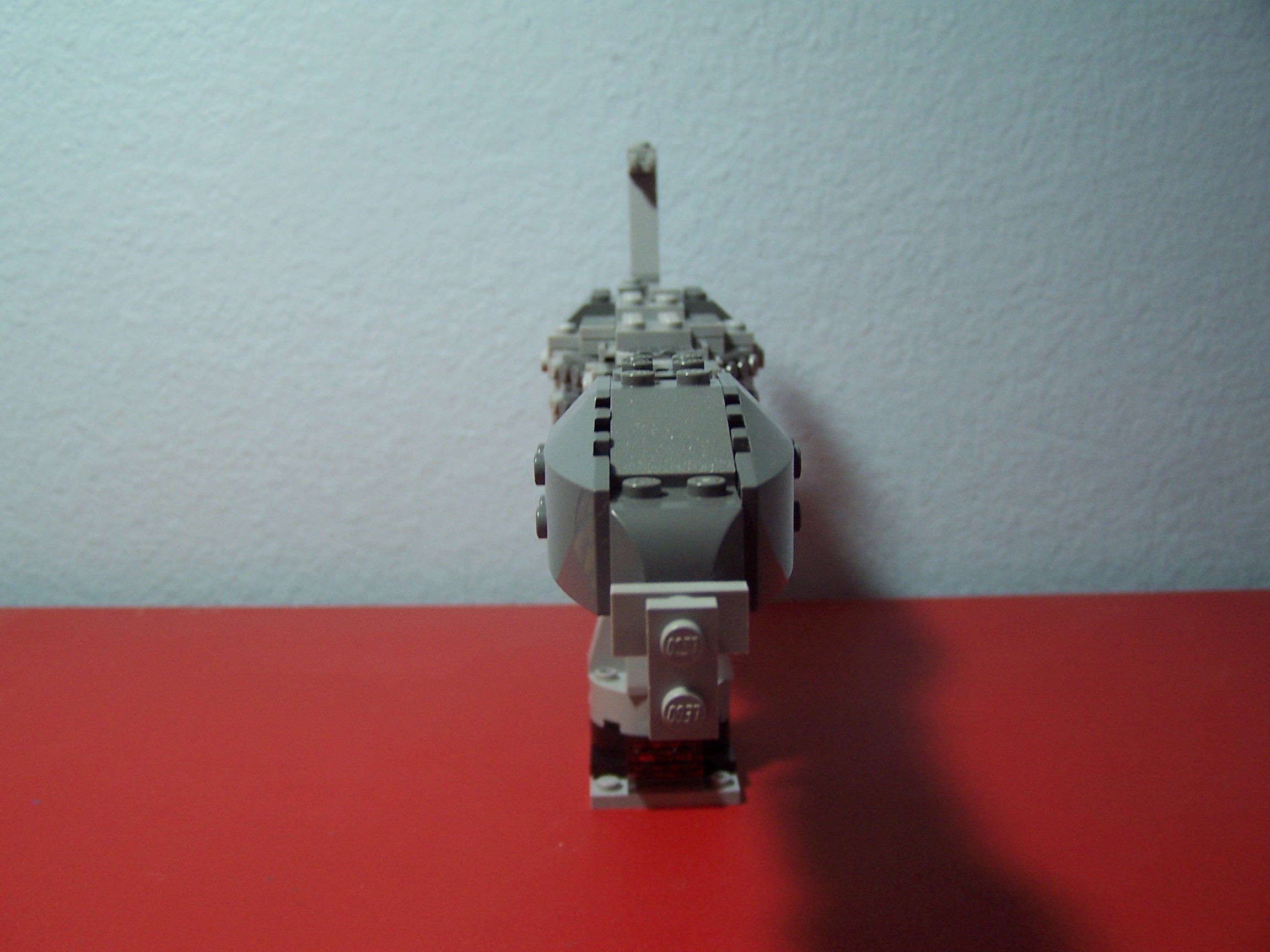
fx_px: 1394
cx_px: 635
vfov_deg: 37.7
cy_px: 476
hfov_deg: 49.0
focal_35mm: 38
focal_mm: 6.3
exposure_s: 1/30
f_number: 2.8
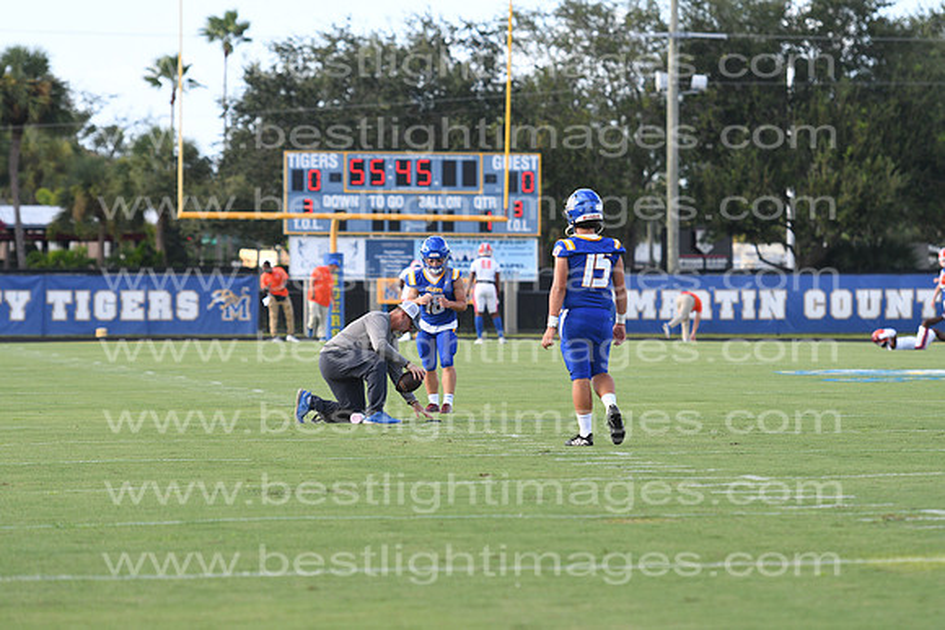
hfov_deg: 10.2
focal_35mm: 202
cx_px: 472
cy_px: 315
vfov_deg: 6.8
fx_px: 5317
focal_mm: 135
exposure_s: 1/800
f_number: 4
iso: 200
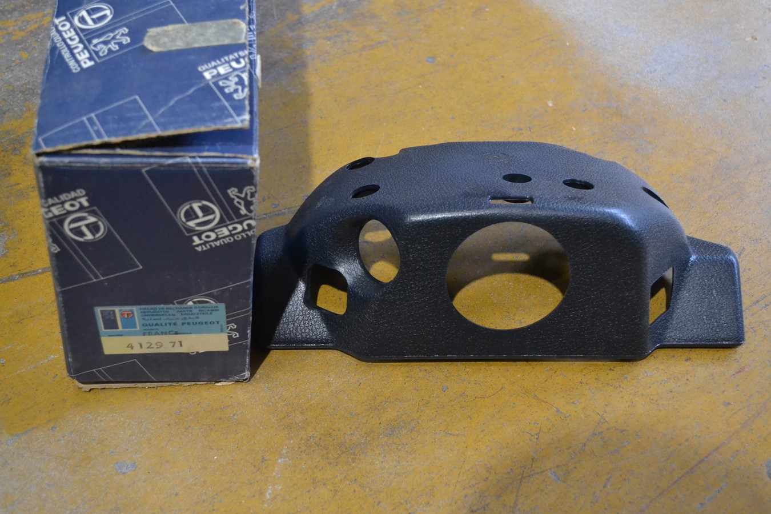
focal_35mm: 51
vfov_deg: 26.5
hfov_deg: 38.9
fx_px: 1092
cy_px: 257
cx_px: 386
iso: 3200
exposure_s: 1/40
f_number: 5
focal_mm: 34
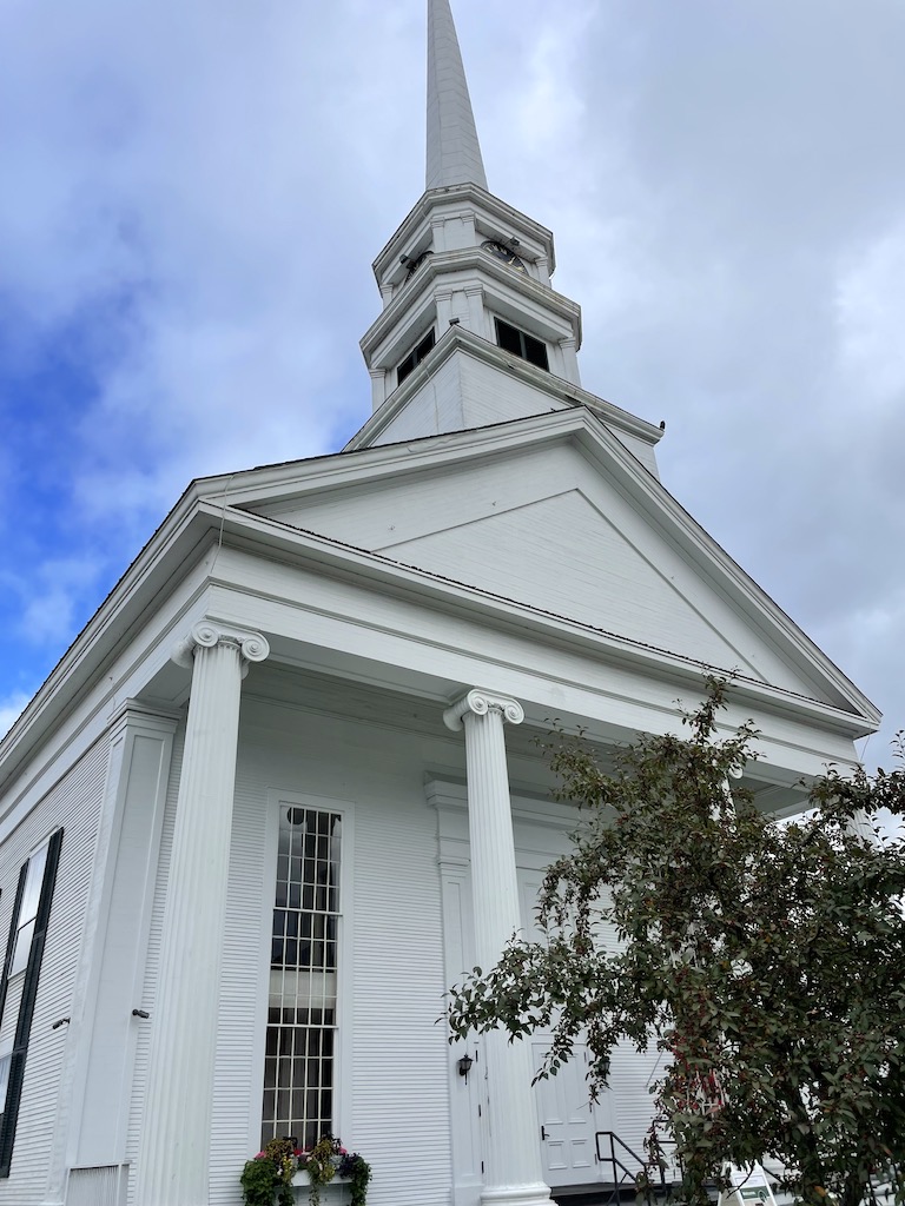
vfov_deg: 67.3
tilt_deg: +32.1
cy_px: 603
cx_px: 452
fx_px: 906
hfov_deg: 53.1
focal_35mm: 26
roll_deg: +5.7
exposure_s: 1/4292
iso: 32
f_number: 1.6
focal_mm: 4.2
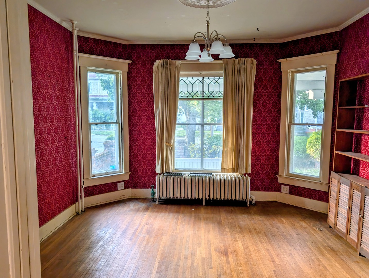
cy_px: 139
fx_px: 256
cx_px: 184
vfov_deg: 56.9
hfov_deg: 71.5
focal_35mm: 24
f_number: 1.68
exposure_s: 1/186
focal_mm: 6.9
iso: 20
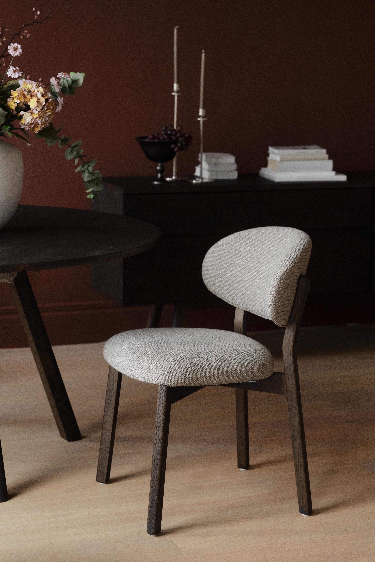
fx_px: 1328
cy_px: 281
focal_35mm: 85
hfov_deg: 16.1
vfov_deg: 23.9
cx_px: 188
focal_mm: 85
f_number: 5
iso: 2000
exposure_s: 1/80
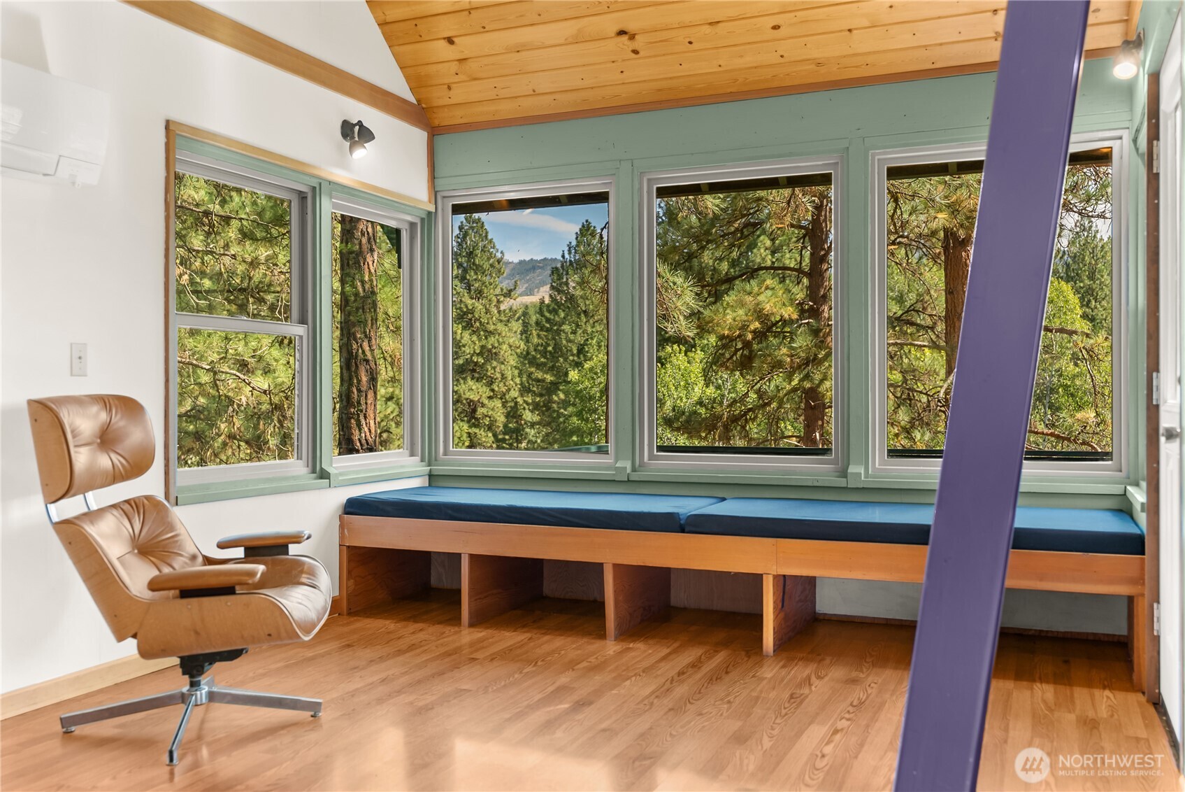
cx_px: 592
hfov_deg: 60.1
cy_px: 396
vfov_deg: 42.2
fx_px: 1024
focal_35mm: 31
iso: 400
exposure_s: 1/15
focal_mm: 31.1
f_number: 2.8
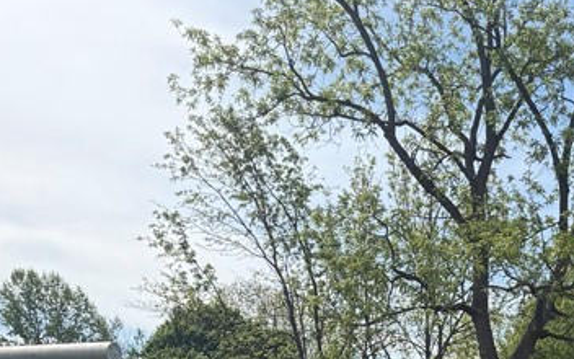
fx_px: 1158
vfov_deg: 14.6
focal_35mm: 74
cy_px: 713
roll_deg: -0.3
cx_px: 506
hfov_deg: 27.0
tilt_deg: -8.9
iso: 100
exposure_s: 1/4673
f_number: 1.78
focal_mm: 6.76
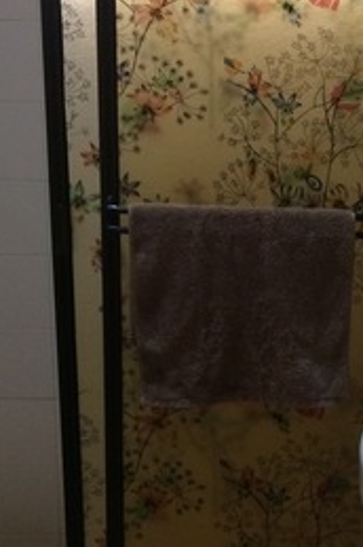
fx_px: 1062
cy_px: 321
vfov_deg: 28.8
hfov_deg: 19.2
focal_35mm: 70
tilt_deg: -17.3
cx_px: 293
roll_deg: -0.5
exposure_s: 1/30
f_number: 2.2
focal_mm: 4.15
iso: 200
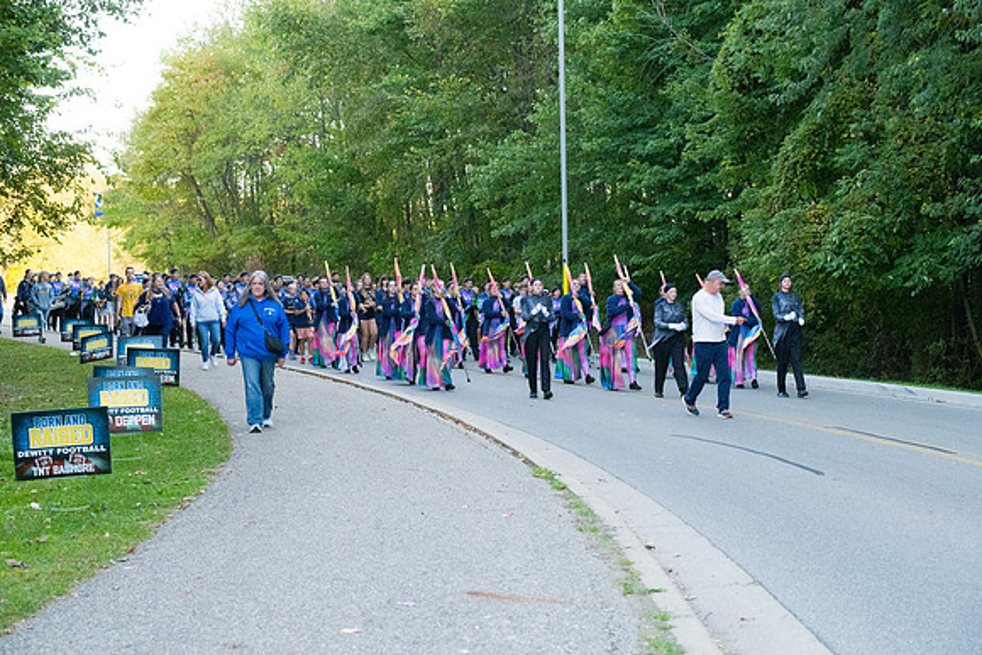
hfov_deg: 27.0
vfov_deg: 18.2
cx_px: 491
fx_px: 2046
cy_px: 328
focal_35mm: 75
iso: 4000
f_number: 6.3
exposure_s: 1/500
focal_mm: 75
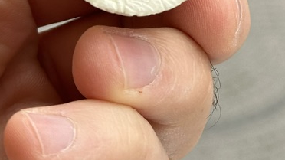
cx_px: 265
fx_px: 1360
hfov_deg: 11.9
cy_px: -204
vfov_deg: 6.5
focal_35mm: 180
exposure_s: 1/850
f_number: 1.78
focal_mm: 6.86
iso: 64
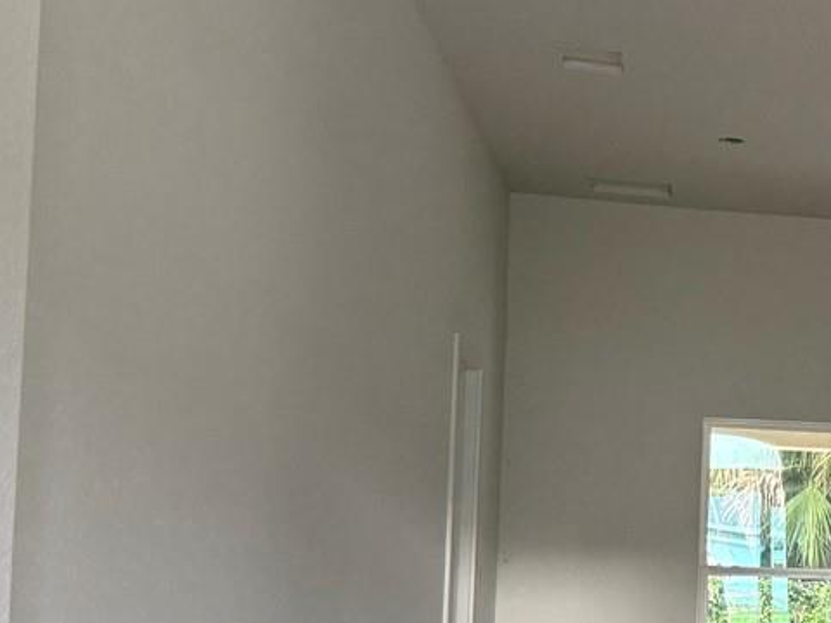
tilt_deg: +1.9
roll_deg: -1.5
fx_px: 1920
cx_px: 1231
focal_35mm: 80
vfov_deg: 18.2
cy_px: 511
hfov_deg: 20.9
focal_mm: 6.76
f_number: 1.78
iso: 200
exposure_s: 1/61
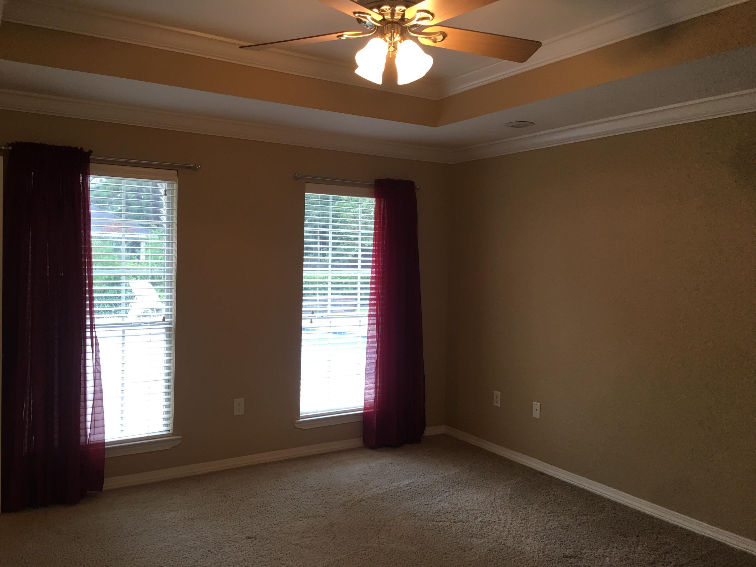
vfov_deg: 48.2
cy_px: 284
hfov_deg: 61.7
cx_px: 378
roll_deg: -1.7
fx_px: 633
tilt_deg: -1.7
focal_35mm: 29
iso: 40
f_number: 2.2
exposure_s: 1/30
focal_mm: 4.15
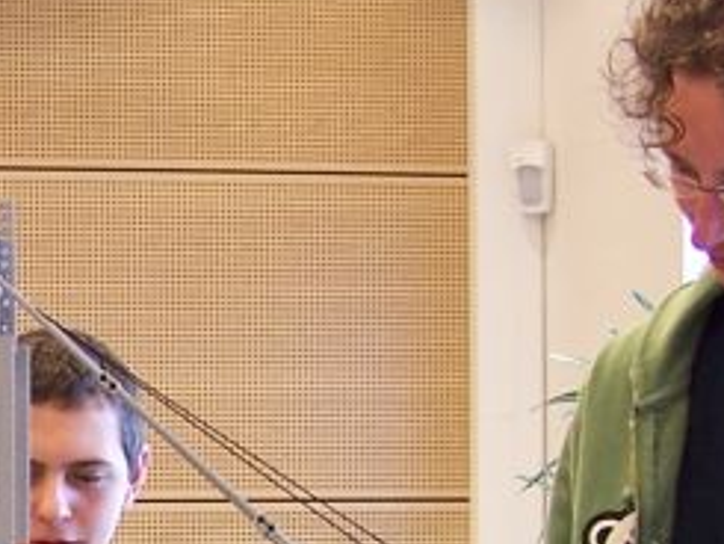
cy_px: 857
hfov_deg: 12.1
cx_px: -207
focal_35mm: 159
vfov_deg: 9.1
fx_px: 3327
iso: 80
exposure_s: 1/8
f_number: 2.8
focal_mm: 6.3
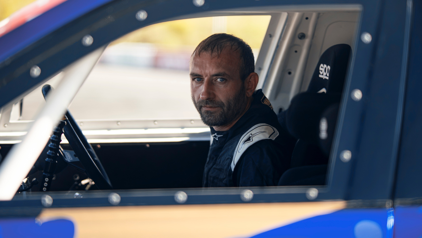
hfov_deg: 23.5
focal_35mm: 91
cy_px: 115
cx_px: 211
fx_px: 1014
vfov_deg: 13.4
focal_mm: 85
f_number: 1.8
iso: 100
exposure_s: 1/125
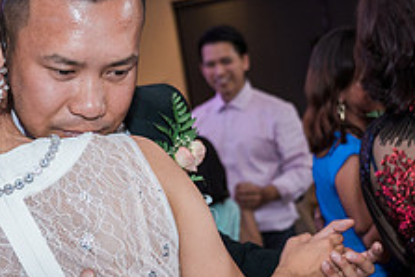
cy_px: 137
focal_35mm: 72
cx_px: 112
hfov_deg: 27.7
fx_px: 831
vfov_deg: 19.0
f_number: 2.8
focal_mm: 24
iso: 800
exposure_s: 1/160
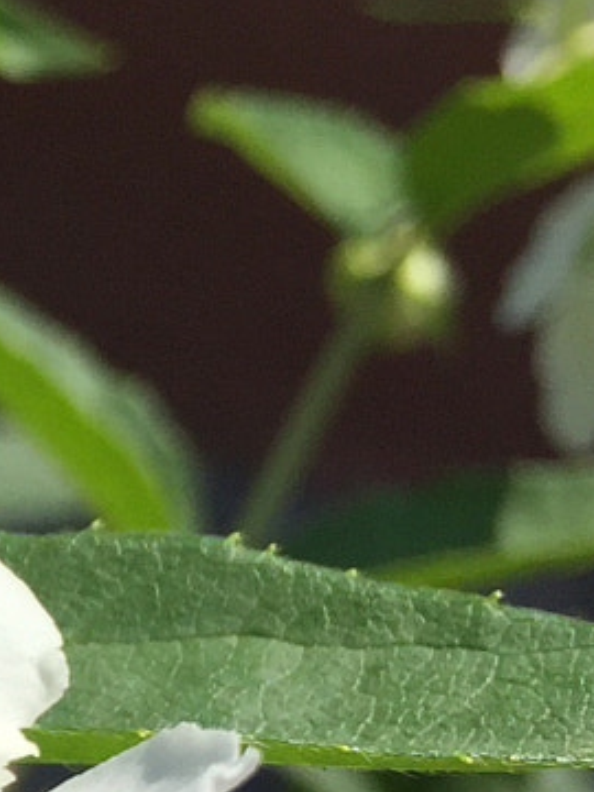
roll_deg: -0.1
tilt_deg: -21.2
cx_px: -697
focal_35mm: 129
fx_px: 2951
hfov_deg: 10.3
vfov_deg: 15.2
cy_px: 537
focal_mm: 4.15
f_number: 2.2
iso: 32
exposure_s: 1/3049
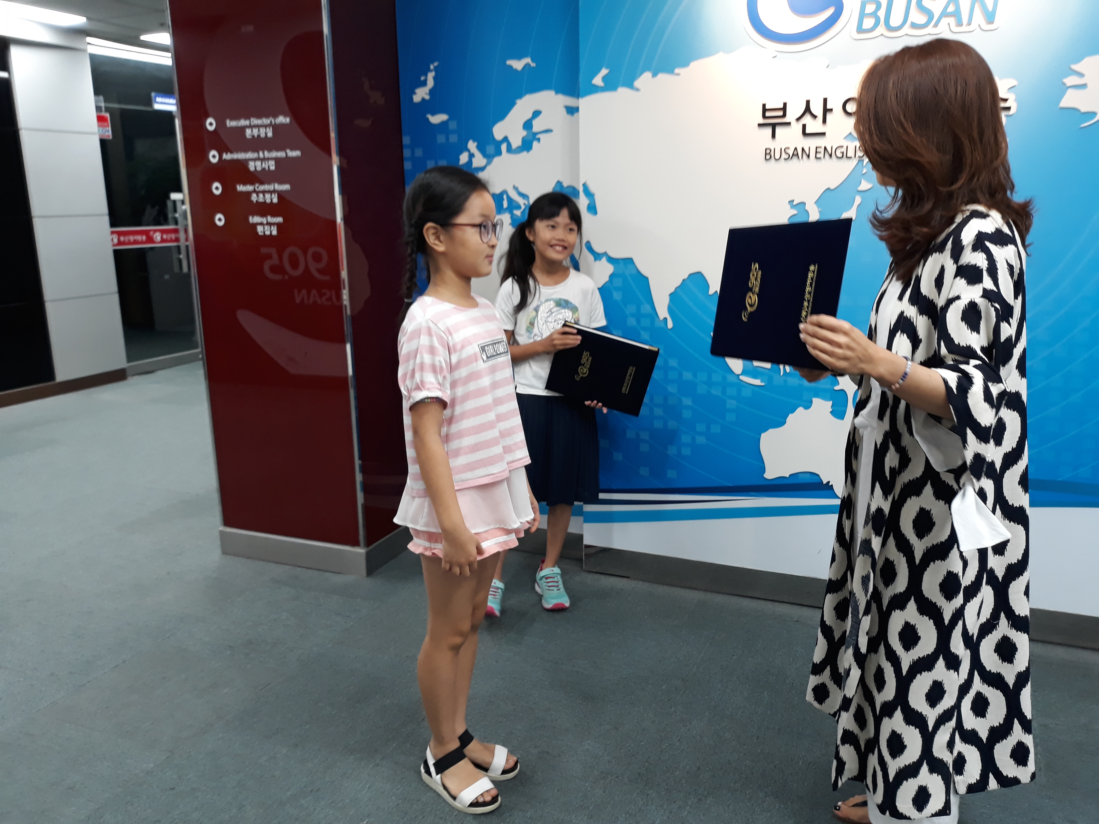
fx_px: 857
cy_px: 412
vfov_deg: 51.4
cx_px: 550
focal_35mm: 27
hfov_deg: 65.3
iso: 100
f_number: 1.7
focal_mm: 3.71
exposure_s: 1/40
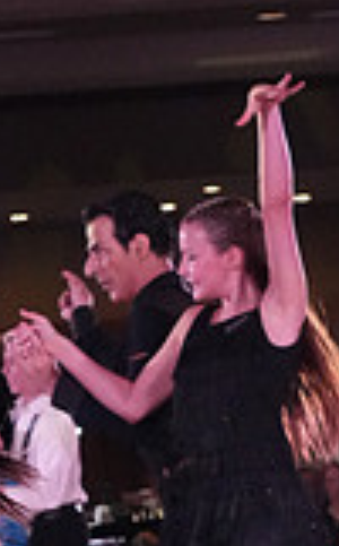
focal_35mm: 287
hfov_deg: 4.5
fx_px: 4262
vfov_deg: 7.2
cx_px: -76
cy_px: 729
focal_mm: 52
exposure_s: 1/400
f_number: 7.1
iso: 8000
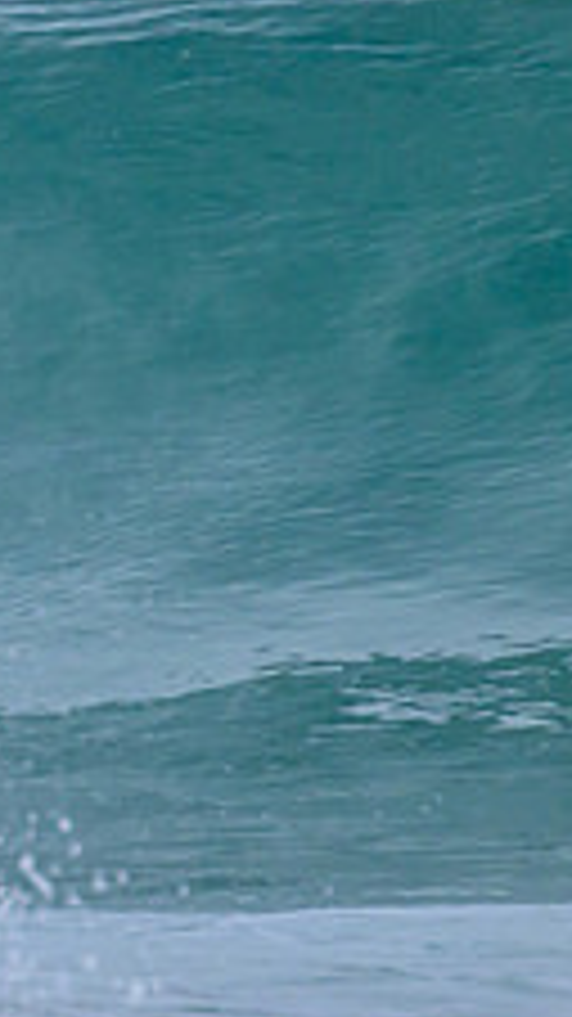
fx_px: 78092
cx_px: -987
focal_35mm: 2894
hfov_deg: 0.4
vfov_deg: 0.7
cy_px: 221
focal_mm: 800
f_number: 11
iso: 1000
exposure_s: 1/2000
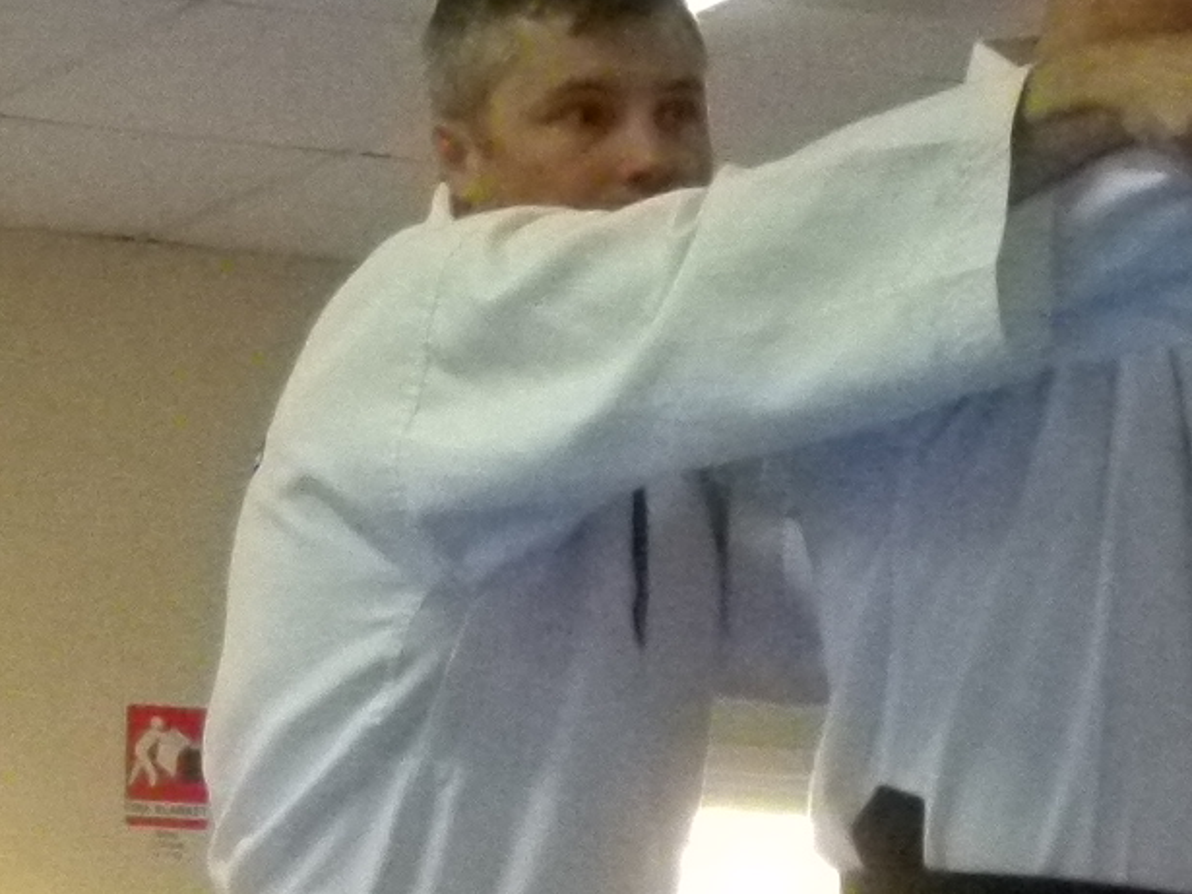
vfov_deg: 5.8
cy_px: 1253
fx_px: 8745
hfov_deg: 7.5
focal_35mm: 254
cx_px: 2446
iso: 800
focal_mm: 11
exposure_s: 1/80
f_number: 3.3
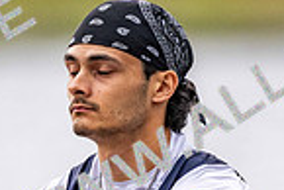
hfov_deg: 0.9
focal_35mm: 2393
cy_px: 252
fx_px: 18897
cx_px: 241
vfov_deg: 0.6
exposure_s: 1/2500
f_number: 4
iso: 1000
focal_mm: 600
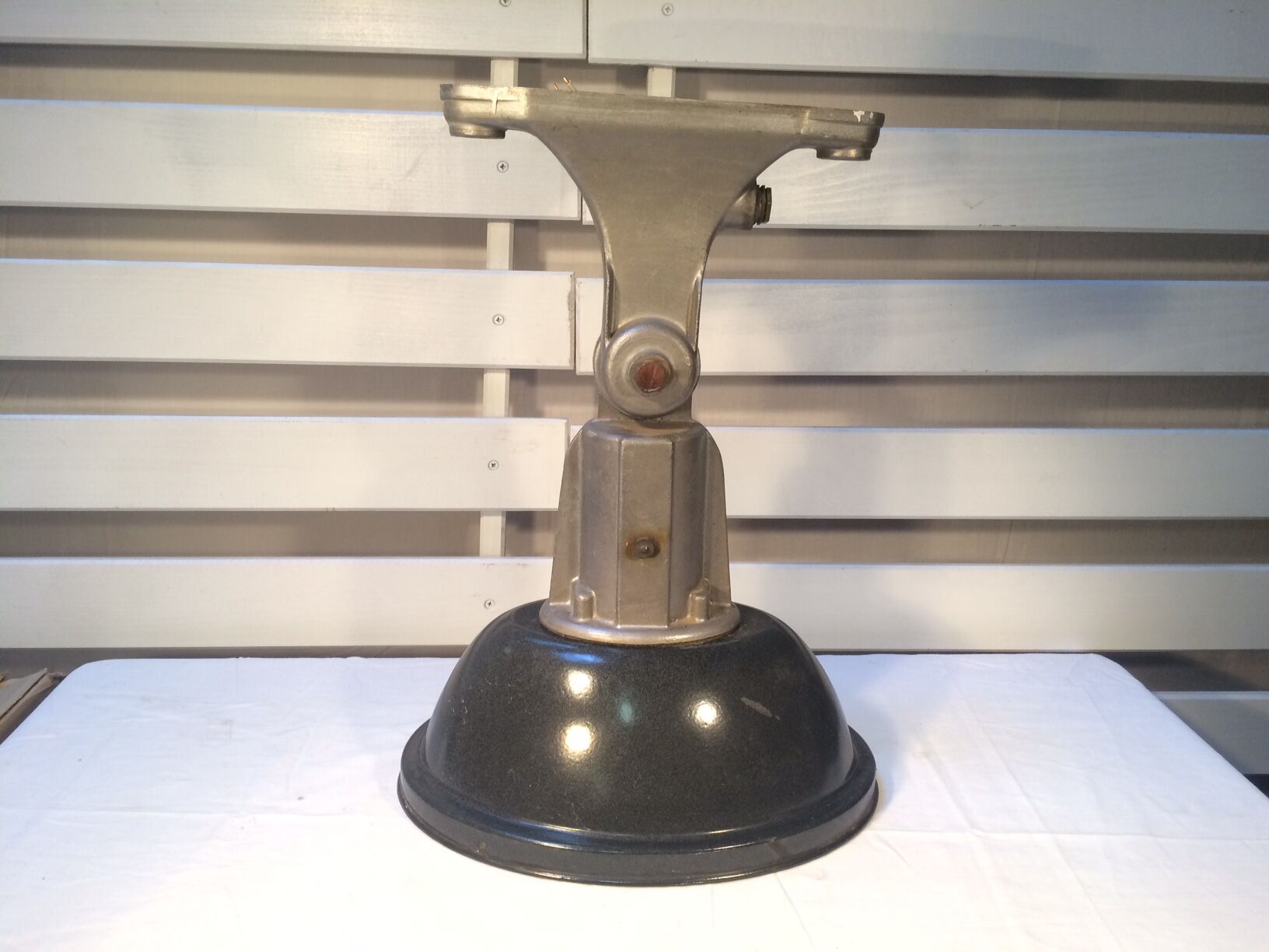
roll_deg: -2.0
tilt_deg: -16.7
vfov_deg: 48.2
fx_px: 1063
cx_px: 634
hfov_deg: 61.7
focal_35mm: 29
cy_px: 476
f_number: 2.2
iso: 50
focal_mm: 4.15
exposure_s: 1/33
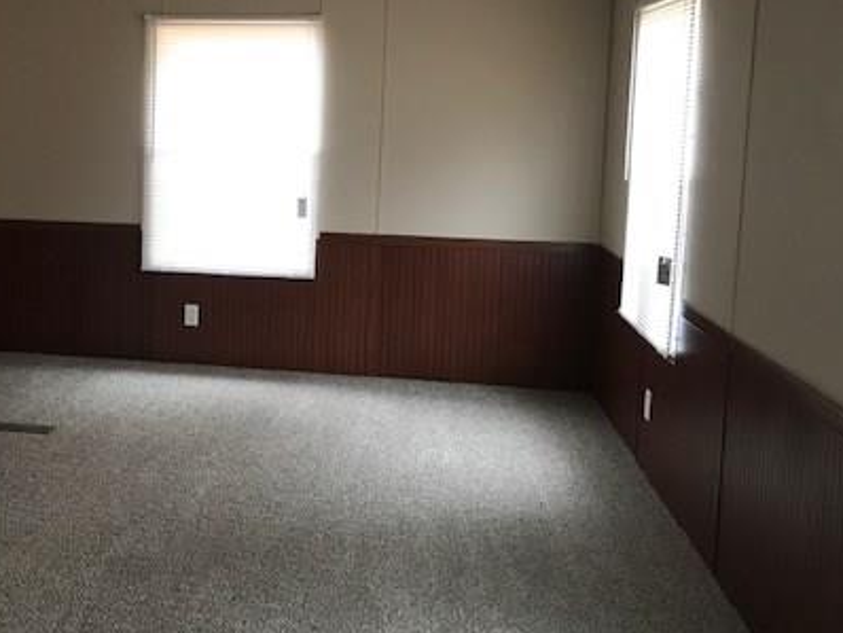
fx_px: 1097
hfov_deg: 40.5
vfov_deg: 32.0
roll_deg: -1.3
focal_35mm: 45
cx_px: 178
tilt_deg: -4.8
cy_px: 231
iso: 64
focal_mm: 3.99
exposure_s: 1/15
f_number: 1.8
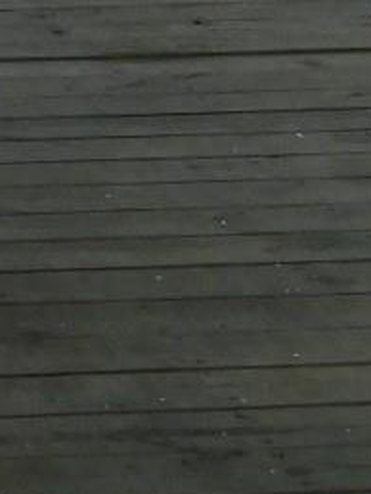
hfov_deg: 6.6
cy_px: -582
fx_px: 3181
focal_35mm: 223
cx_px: -201
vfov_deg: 8.3
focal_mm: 6.3
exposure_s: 1/250
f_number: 3.5
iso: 125
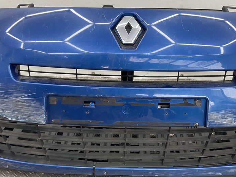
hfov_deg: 44.8
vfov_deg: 34.3
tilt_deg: -27.3
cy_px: 94
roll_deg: -2.8
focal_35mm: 42
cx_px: 126
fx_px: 286
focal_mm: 3
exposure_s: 1/100
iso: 50
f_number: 1.8
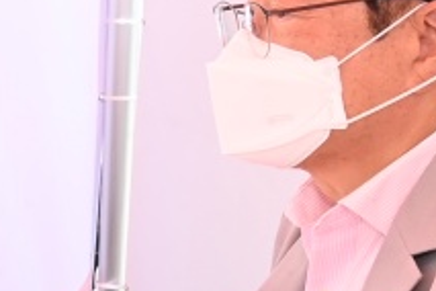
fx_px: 1817
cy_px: 276
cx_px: -301
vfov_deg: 9.1
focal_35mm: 150
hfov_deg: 12.7
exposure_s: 1/80
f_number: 14
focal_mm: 32
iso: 1000
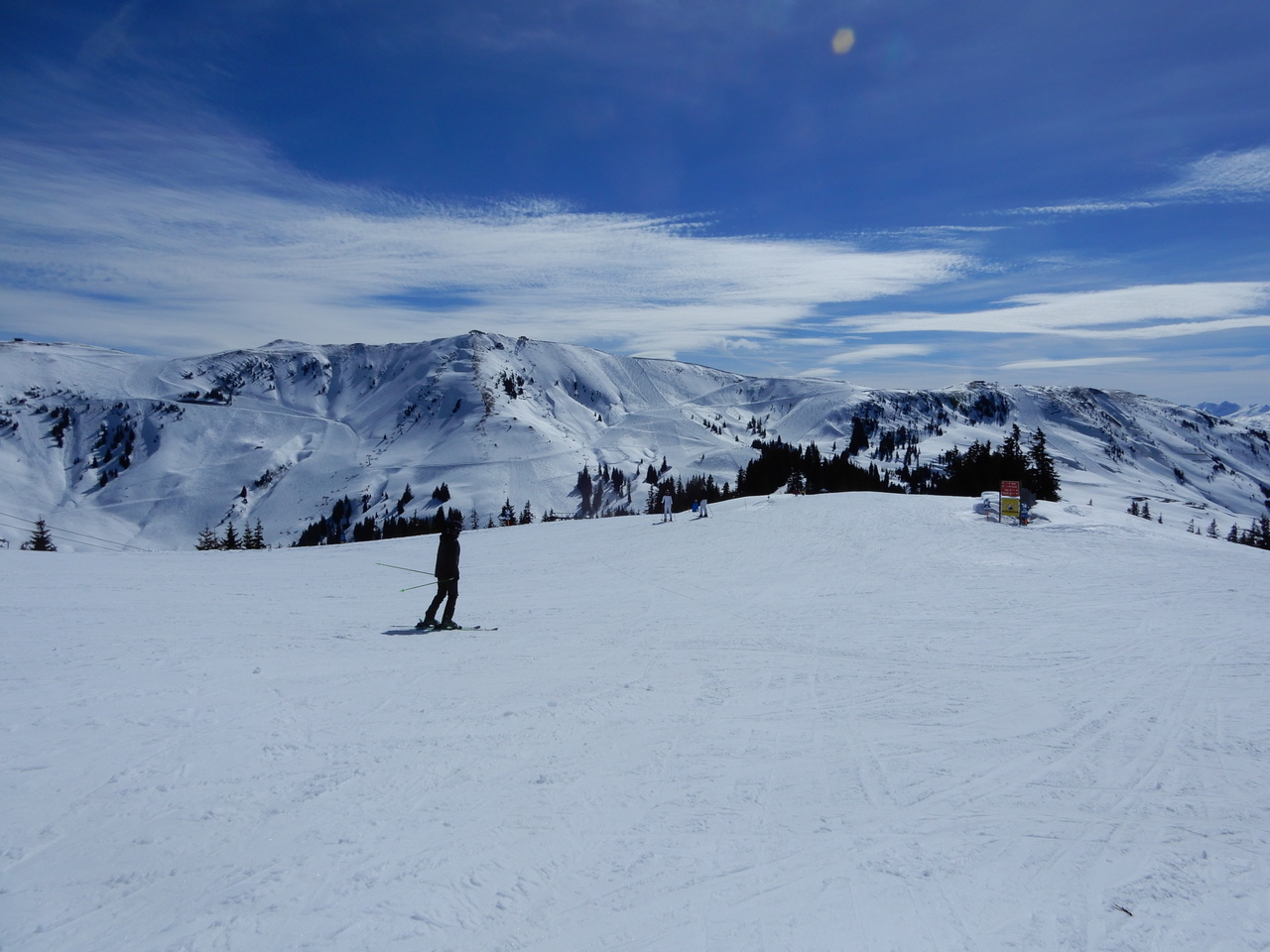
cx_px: 635
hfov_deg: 71.6
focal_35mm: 24
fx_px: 881
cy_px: 476
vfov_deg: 56.8
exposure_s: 1/2000
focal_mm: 4.3
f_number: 6.3
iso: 80
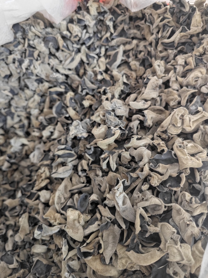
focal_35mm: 23
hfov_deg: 58.9
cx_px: 104
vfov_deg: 73.9
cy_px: 139
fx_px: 184
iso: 1600
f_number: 1.8
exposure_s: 1/25
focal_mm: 5.43
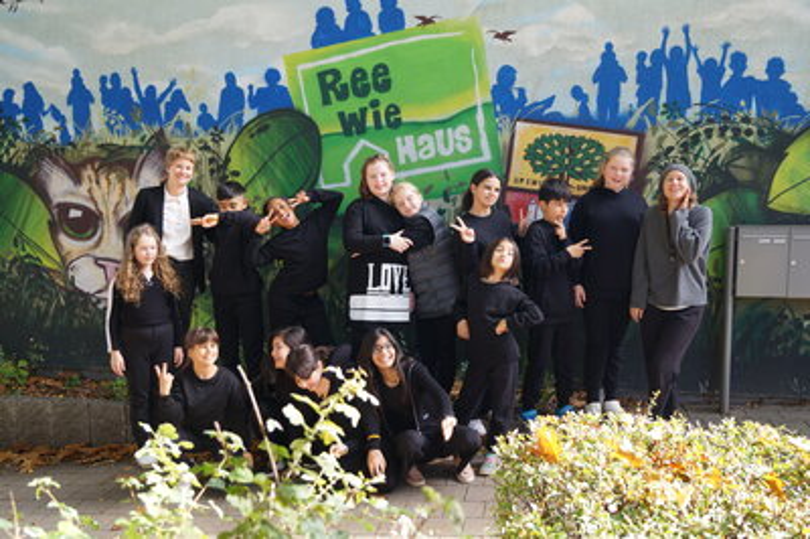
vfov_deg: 36.8
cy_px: 270
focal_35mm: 36
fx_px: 809
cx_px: 405
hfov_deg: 53.2
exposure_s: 1/60
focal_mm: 24
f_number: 4
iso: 125
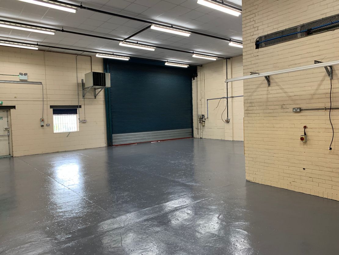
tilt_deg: -2.7
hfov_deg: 67.3
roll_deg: +1.6
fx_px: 255
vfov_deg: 53.1
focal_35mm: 26
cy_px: 128
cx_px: 170
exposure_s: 1/50
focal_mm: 4.25
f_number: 1.8
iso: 125
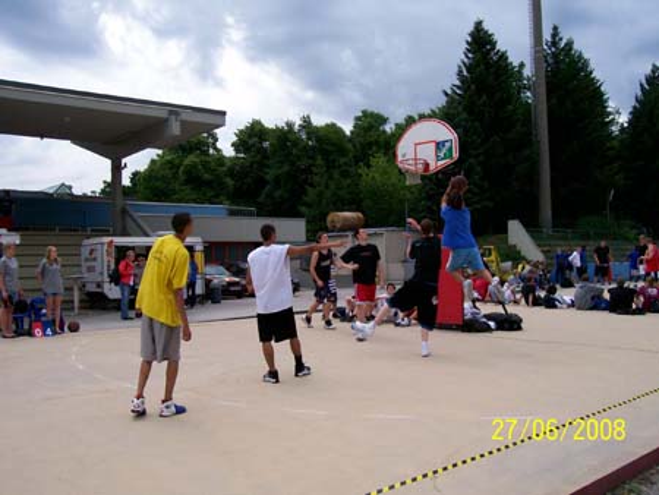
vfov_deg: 41.8
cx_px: 330
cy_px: 248
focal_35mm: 34
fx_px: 648
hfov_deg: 53.9
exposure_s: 1/419
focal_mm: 5.6
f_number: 5.1
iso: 80
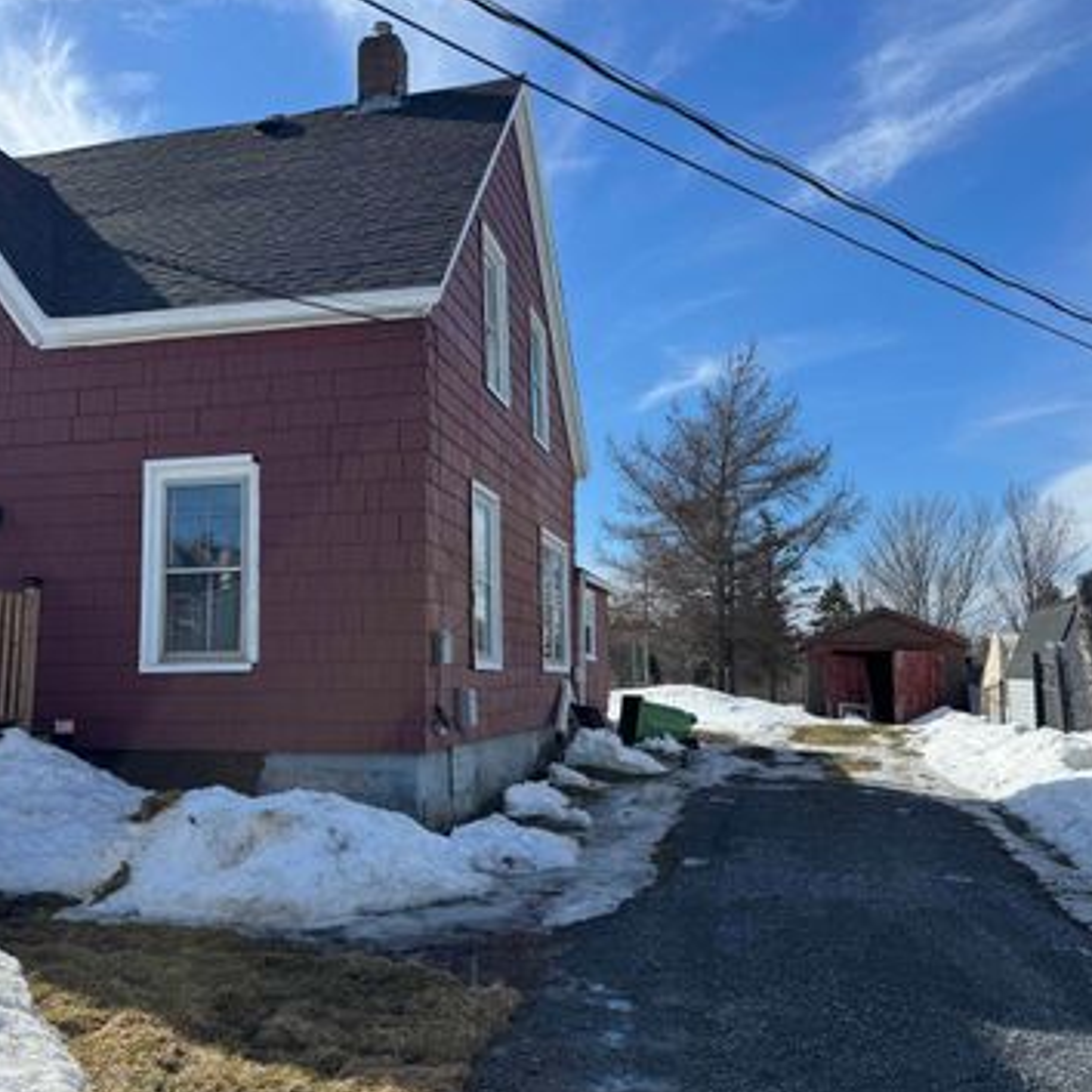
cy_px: 551
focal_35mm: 30
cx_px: 444
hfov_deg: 53.7
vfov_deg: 54.0
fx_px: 1071
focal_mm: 6.76
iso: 80
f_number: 1.78
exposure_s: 1/5814
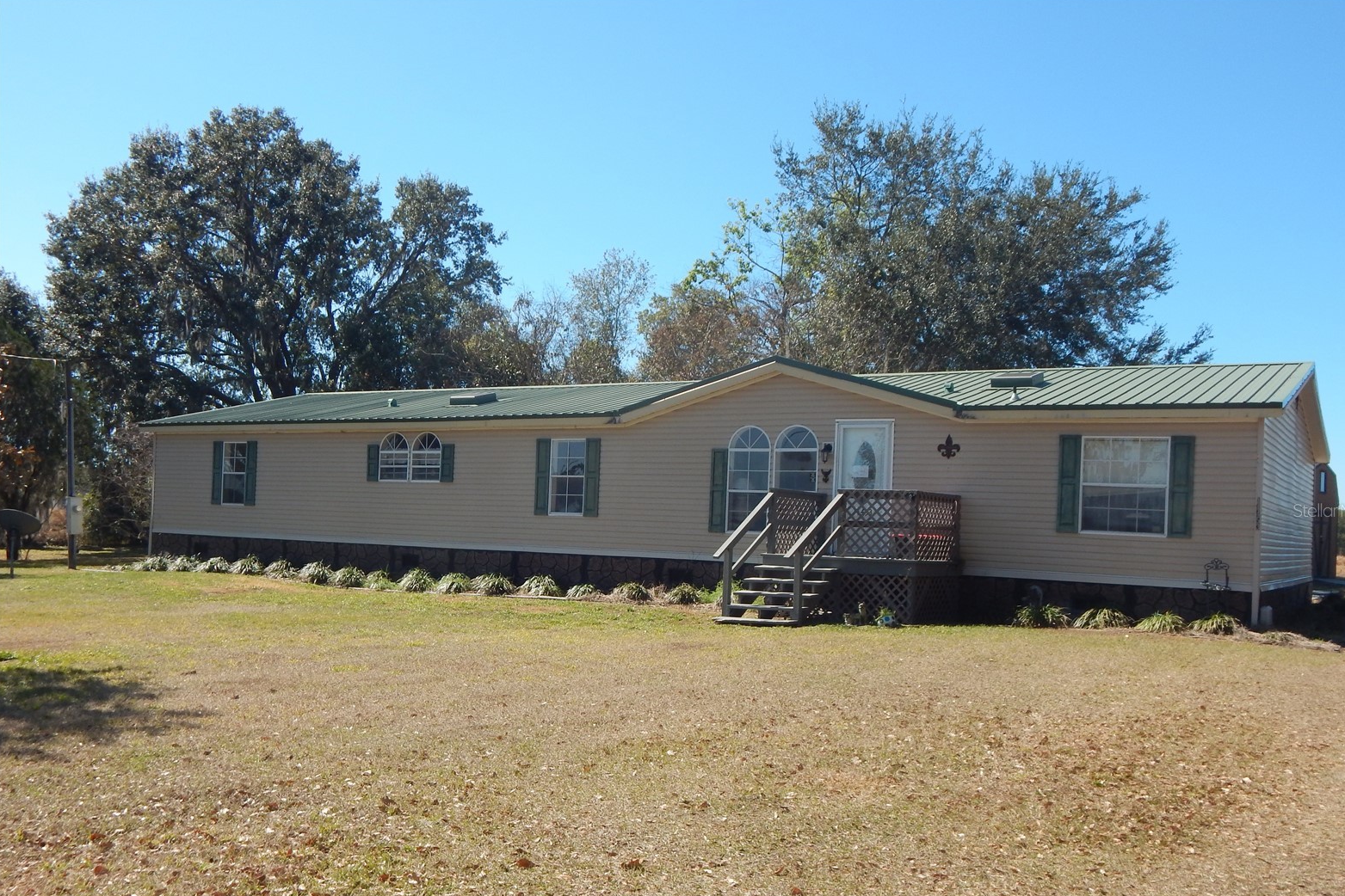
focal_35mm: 33
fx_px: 1233
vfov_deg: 39.9
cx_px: 686
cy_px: 510
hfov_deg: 57.2
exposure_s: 1/1500
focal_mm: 5.6
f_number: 3.2
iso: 125
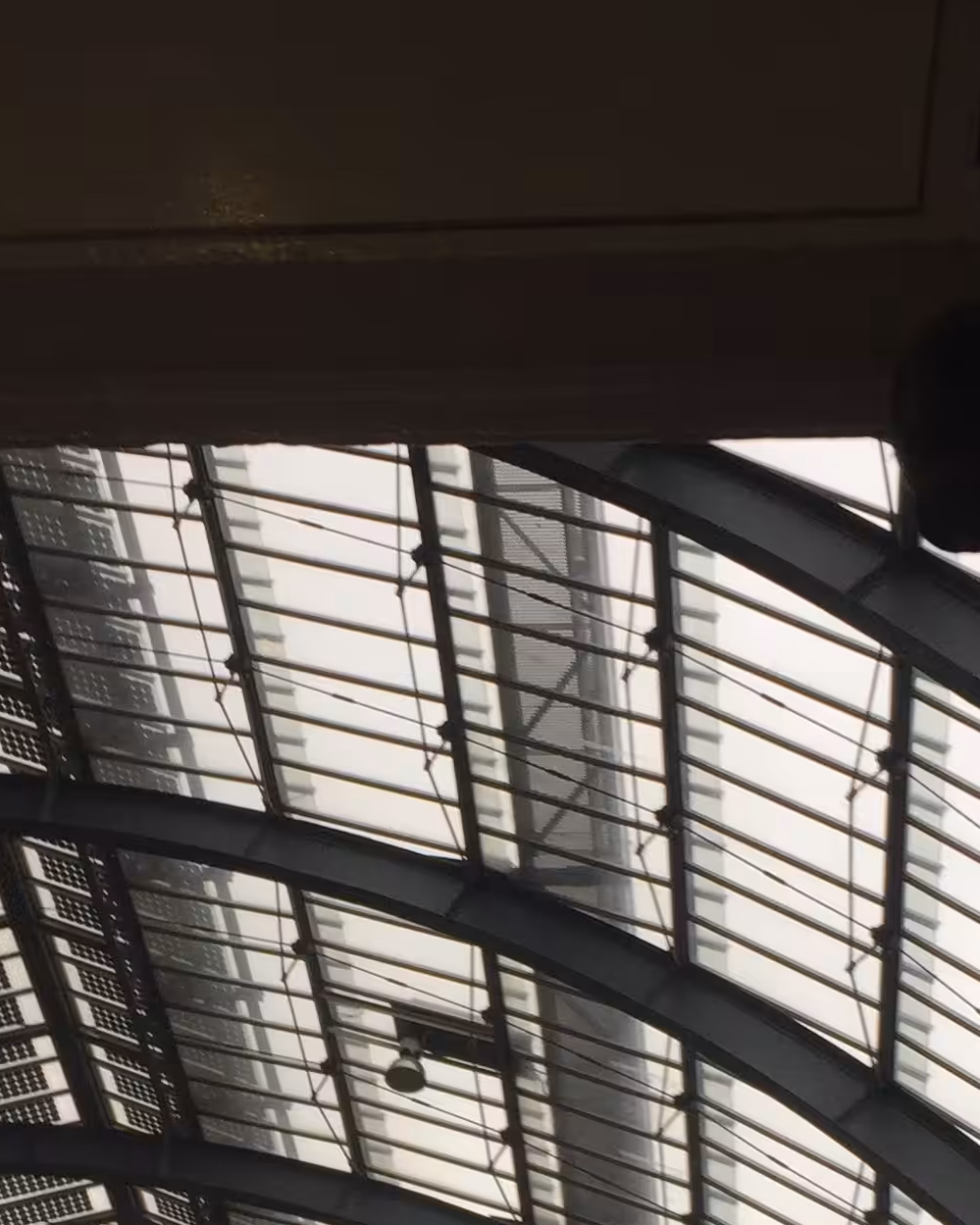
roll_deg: -9.5
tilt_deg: +32.2
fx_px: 2683
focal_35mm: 74
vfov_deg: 24.4
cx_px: 344
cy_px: 1268
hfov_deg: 20.6
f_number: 2.2
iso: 32
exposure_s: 1/100
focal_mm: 4.15
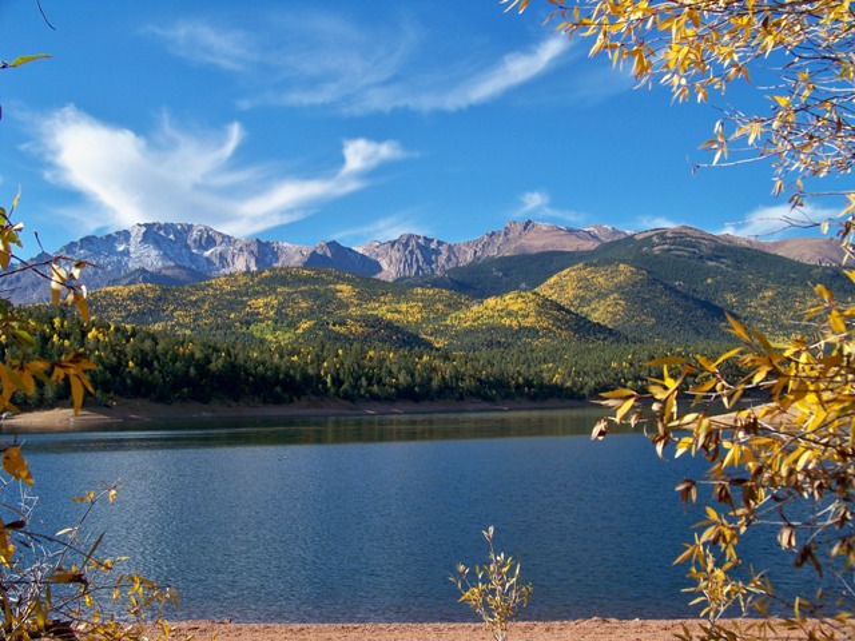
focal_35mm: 41
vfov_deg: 35.1
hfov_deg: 45.8
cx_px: 428
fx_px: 1013
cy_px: 320
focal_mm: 7.6
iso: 64
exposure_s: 1/640
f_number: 2.8
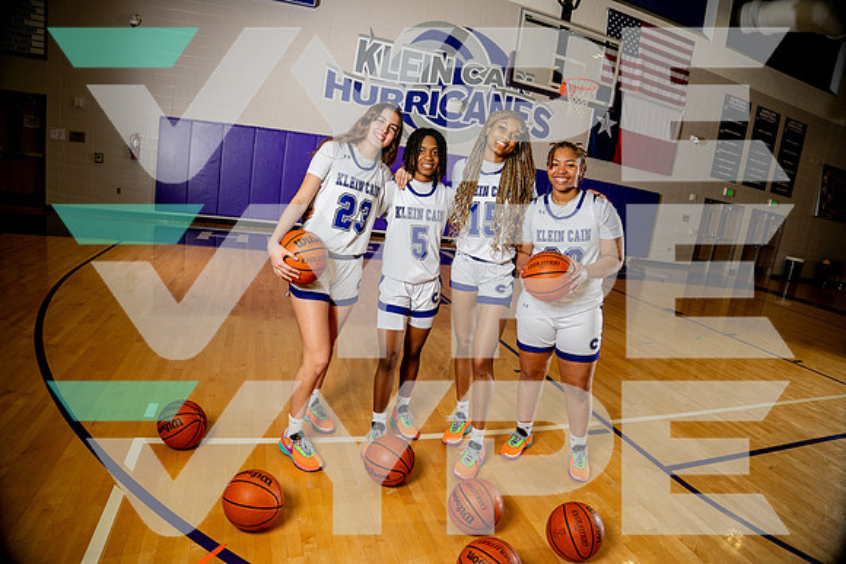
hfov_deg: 84.0
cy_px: 282
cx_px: 423
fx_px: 470
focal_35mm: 20
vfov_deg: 62.0
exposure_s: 1/250
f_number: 4
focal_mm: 20
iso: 100
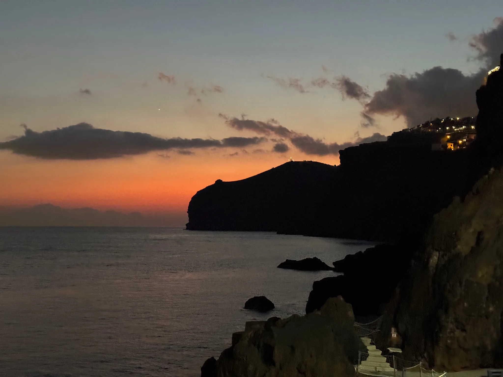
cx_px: 252
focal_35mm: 48
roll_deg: -1.6
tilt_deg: +1.0
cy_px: 188
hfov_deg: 39.7
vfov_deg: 30.3
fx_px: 697
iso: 800
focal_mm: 6.76
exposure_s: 1/20
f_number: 1.78
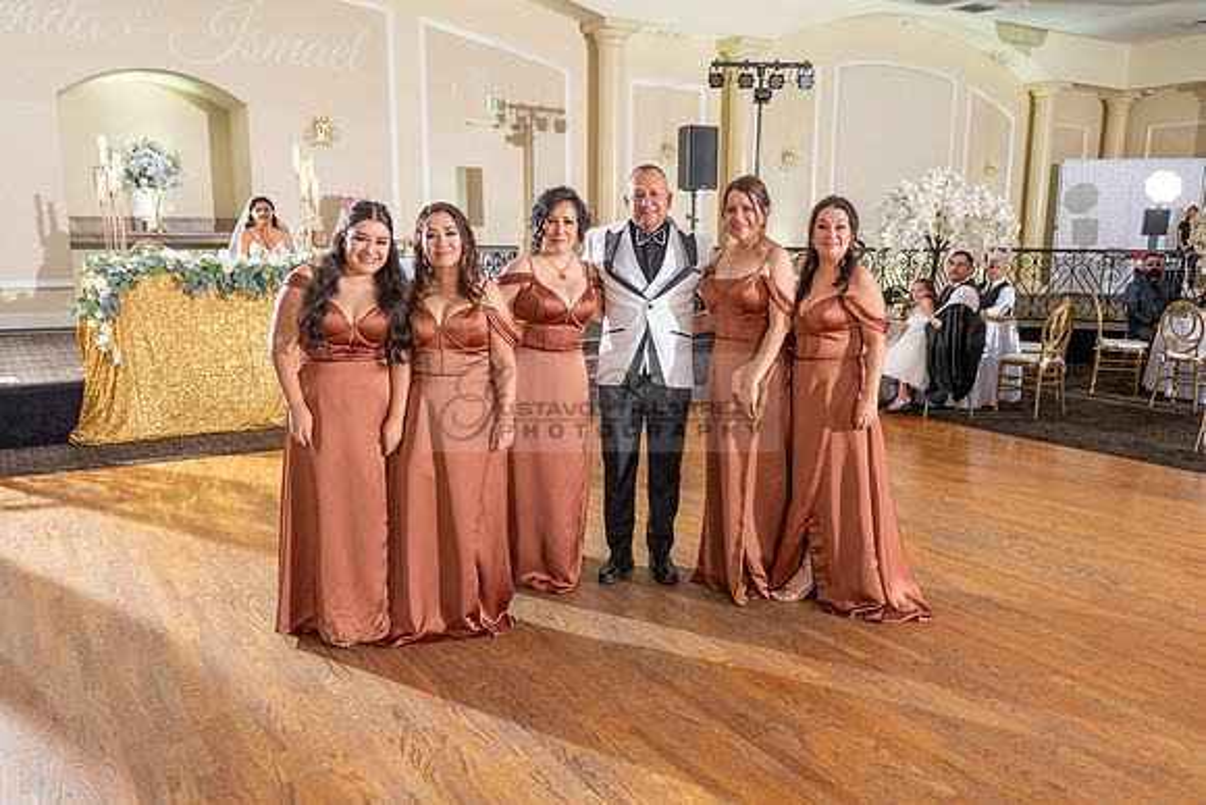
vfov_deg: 44.3
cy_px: 446
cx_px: 609
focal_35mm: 29
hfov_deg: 62.8
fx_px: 987
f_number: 4
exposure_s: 1/160
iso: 800
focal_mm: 24
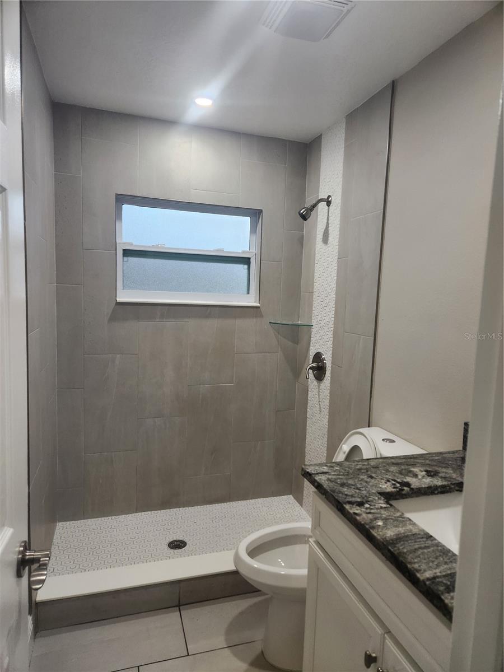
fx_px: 446
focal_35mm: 23
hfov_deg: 58.9
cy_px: 336
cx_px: 252
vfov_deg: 73.9
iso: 160
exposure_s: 1/120
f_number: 1.8
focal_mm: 5.4
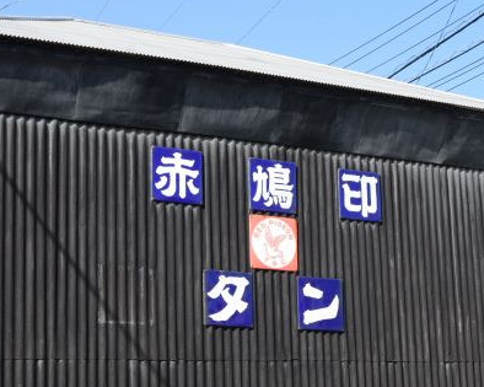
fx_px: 1013
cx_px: 222
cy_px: 246
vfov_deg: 21.6
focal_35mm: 71
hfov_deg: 26.9
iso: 400
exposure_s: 1/400
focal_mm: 31
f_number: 10
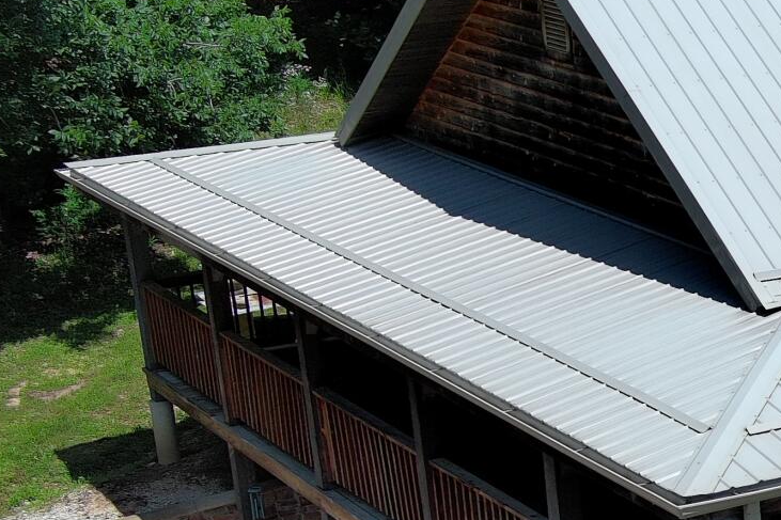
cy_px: 573
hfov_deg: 15.8
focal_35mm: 119
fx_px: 2581
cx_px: 1167
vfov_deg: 11.3
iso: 101
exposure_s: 1/1873
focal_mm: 10.57
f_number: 2.8
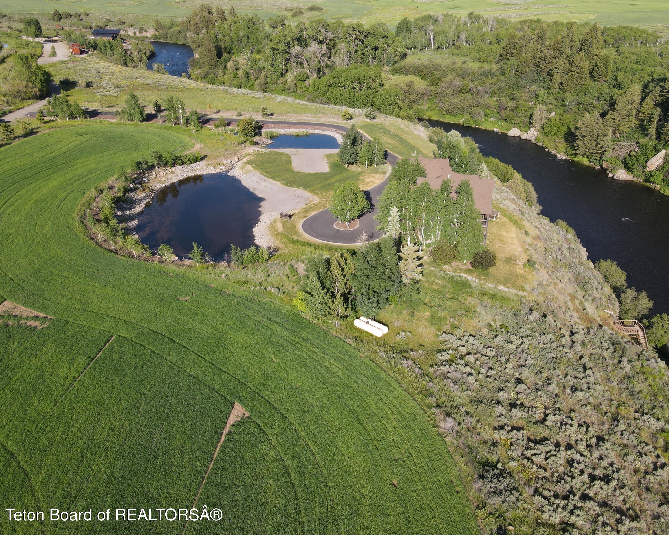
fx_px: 535
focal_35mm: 27
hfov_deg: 64.1
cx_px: 337
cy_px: 252
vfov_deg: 53.1
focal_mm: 4.5
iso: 100
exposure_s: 1/400
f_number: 2.8
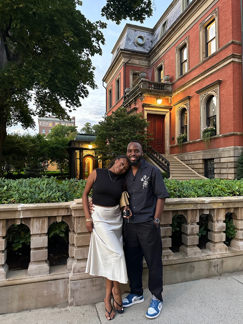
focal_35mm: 24
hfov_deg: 56.8
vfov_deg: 71.6
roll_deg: -0.6
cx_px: 122
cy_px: 162
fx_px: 225
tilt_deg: +2.4
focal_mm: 6.86
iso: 800
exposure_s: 1/30
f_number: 1.78
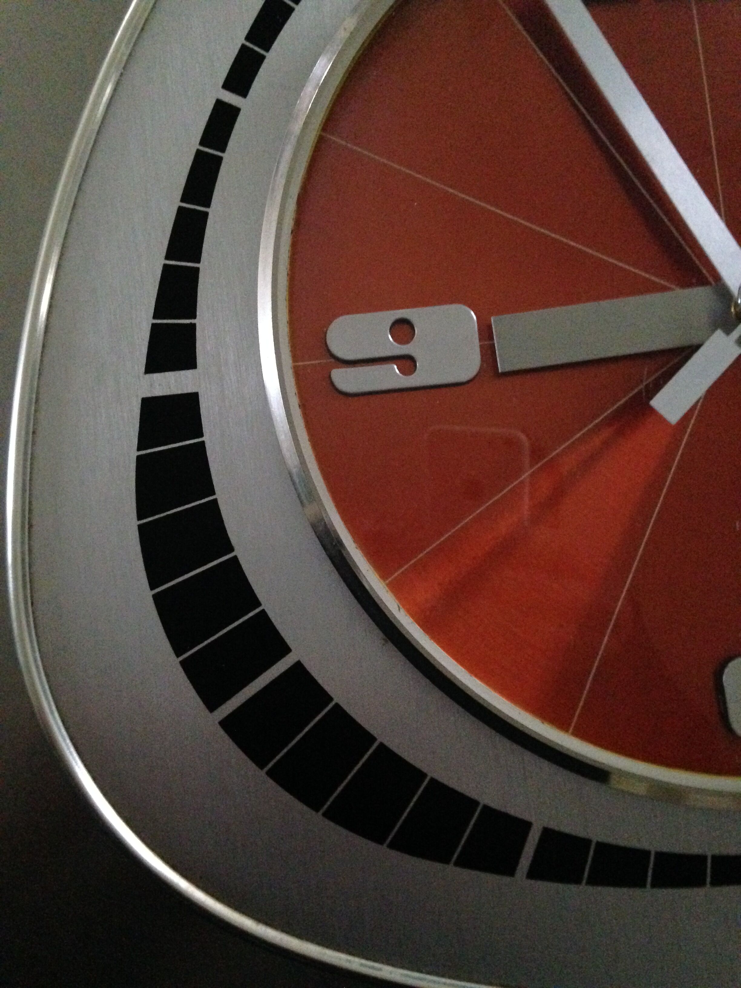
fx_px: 942
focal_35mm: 33
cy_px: 494
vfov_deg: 55.4
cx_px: 370
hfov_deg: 42.9
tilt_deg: -83.8
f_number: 2.4
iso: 800
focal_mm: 4.12
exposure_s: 1/15
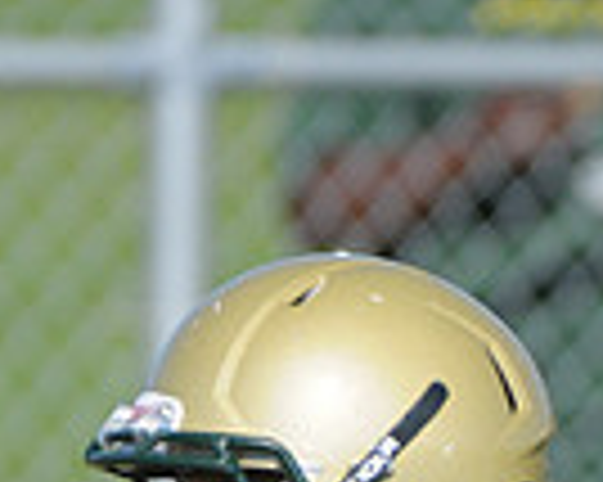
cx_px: 790
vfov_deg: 0.8
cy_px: 928
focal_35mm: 2004
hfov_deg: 1.0
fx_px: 35738
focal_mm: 330
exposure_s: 1/5000
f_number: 4
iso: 640
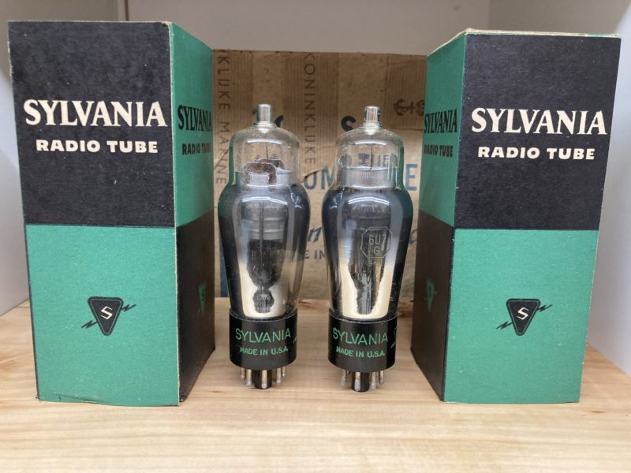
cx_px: 316
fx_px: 510
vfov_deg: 49.7
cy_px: 236
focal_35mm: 28
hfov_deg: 63.4
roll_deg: -1.3
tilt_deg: -9.5
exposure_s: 1/50
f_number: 1.8
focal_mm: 3.99
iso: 160
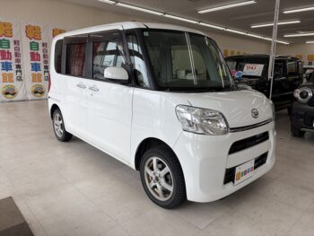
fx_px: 236
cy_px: 118
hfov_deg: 67.3
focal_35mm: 26
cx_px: 157
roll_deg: -1.1
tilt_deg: -11.1
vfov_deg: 53.1
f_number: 1.6
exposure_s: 1/507
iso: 50
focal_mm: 5.96
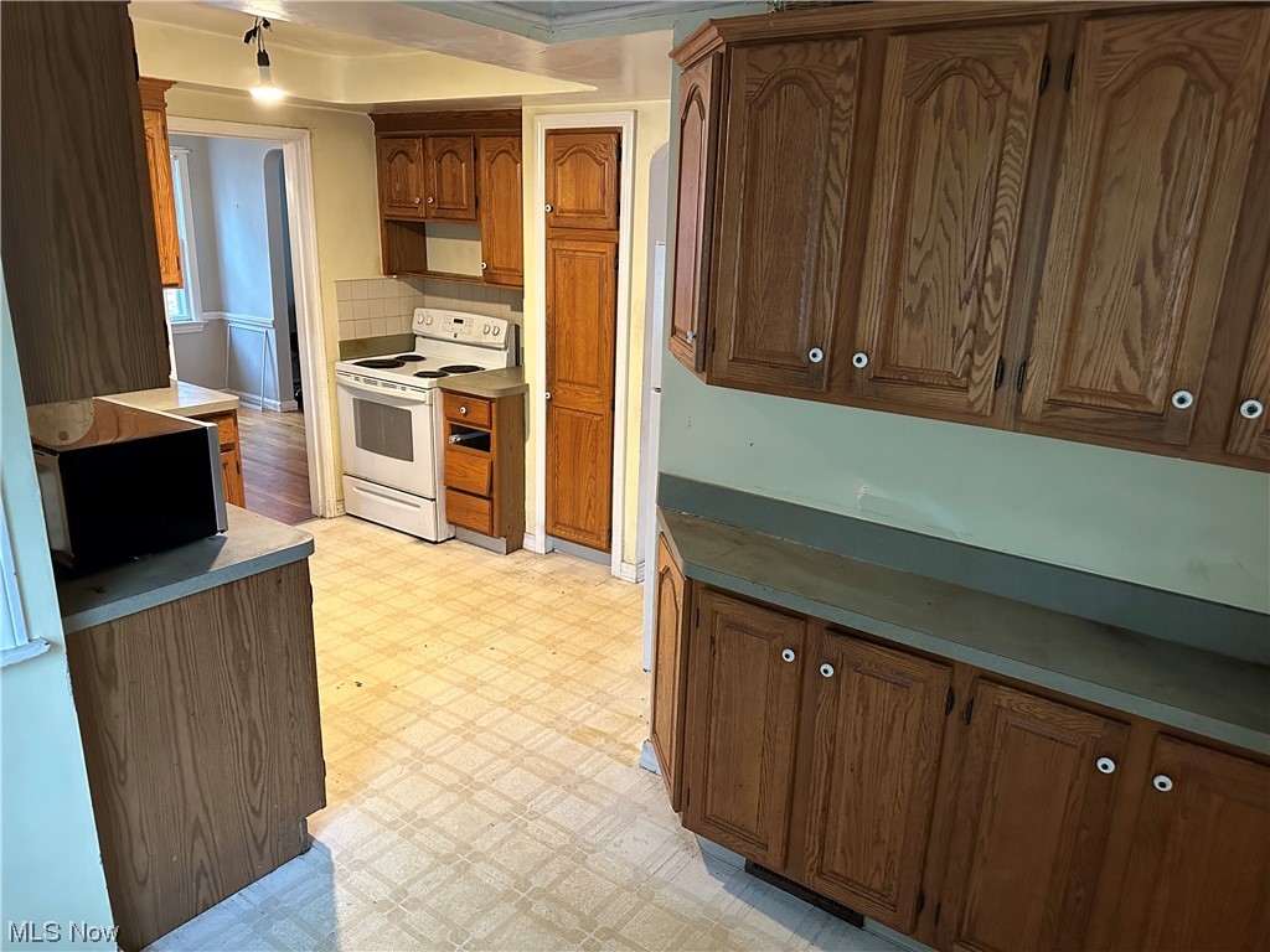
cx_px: 635
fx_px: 881
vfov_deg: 56.8
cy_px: 476
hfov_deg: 71.6
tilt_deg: -17.4
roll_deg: -1.7
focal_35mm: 24
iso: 800
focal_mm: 6.86
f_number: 1.78
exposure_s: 1/60
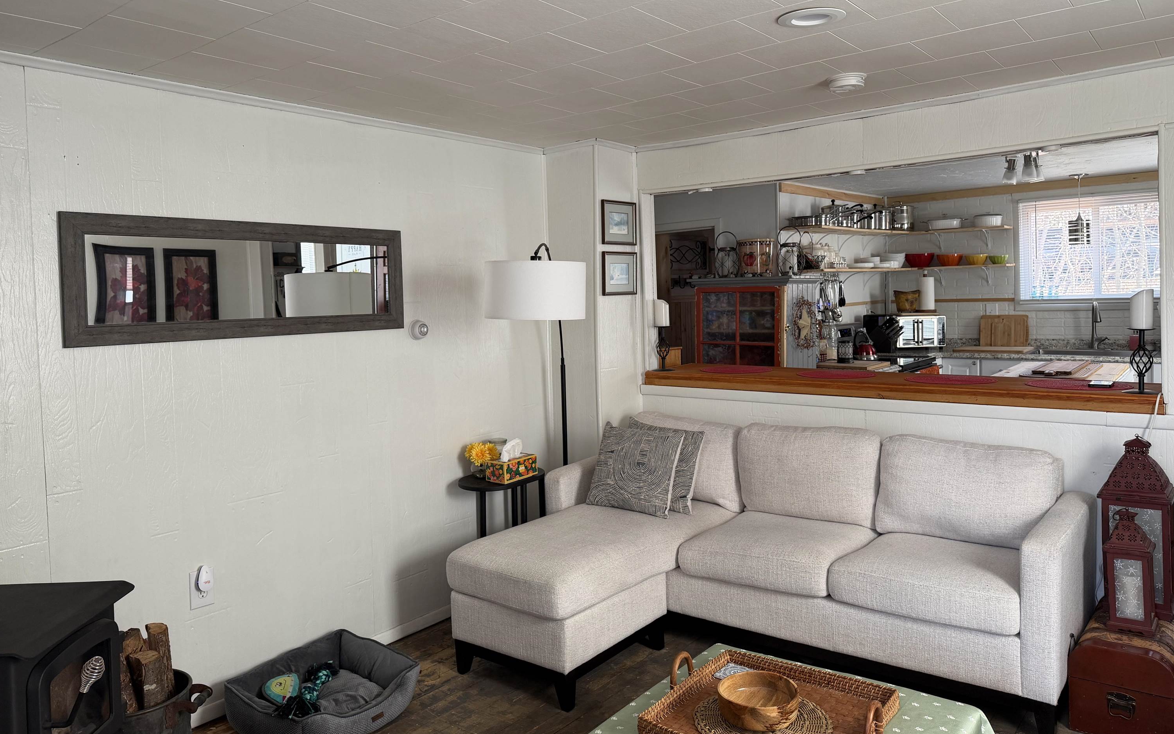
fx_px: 832
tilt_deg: -1.6
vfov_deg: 47.4
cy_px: 312
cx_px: 578
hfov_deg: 70.4
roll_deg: +1.7
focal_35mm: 26
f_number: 1.78
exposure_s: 1/121
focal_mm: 6.76
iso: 125
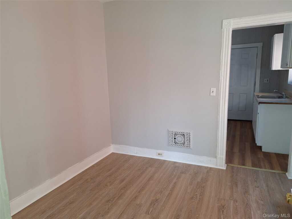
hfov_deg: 73.9
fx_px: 194
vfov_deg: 58.9
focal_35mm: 23
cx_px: 146
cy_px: 110
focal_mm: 5.54
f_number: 1.8
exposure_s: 1/60
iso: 25
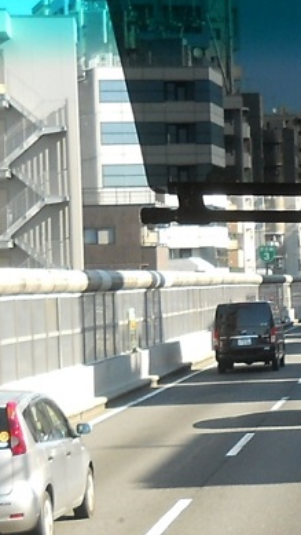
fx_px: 1999
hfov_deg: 8.2
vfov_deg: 15.1
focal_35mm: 141
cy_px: 421
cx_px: 579
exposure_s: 1/250
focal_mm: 6.72
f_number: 3.1
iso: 80
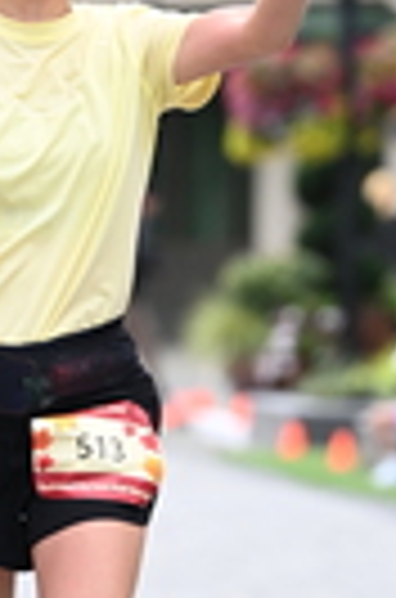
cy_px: 139
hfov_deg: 2.9
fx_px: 7911
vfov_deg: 4.3
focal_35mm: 477
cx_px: 83
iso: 640
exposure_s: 1/2000
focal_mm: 115
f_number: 2.8
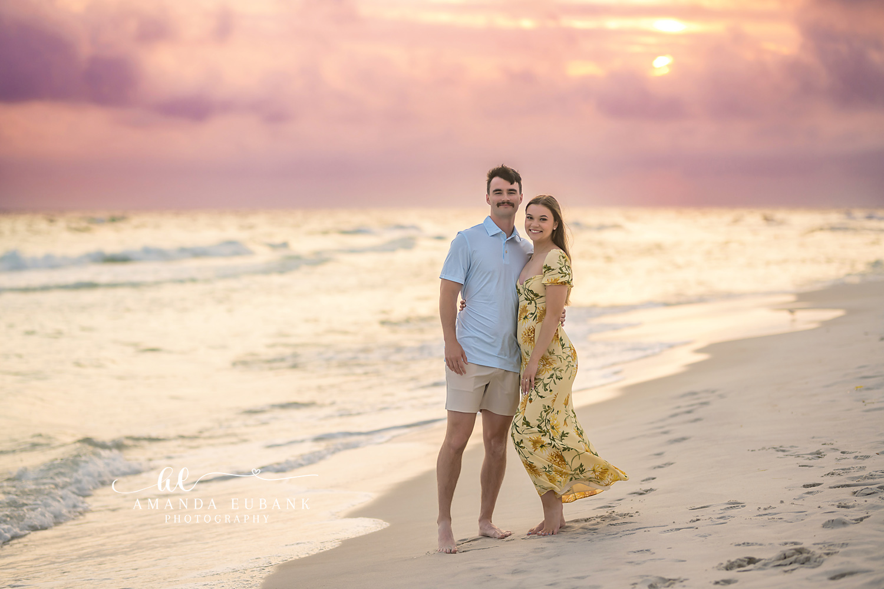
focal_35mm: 85
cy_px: 294
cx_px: 442
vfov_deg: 16.1
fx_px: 2087
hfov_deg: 23.9
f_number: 1.8
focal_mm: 85
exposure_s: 1/1250
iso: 200
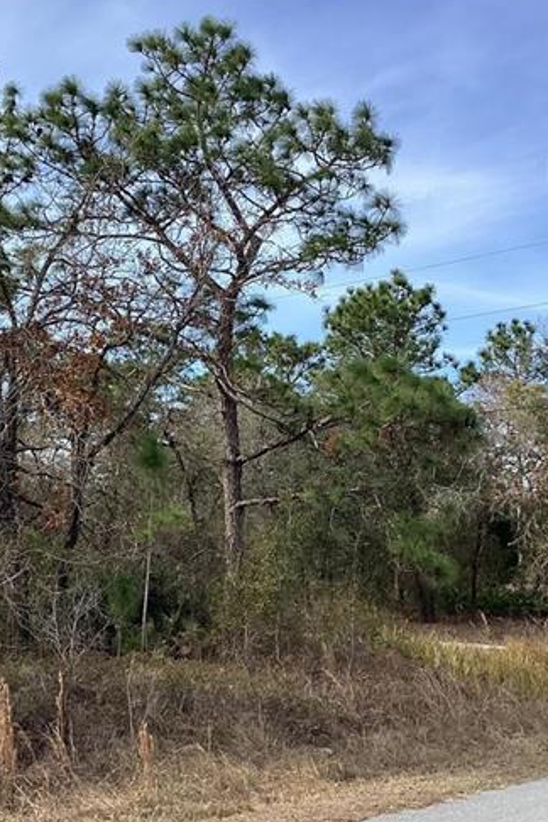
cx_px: 210
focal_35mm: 51
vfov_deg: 38.9
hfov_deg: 26.4
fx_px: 1164
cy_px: 440
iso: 25
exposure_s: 1/776
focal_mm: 3.3
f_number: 2.4
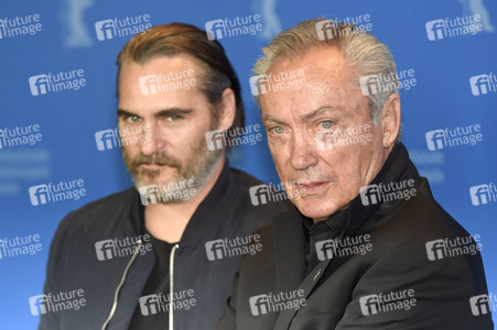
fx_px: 3311
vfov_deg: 5.7
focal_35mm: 240
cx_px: 248
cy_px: 165
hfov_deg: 8.6
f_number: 3.5
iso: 640
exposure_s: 1/400
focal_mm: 160
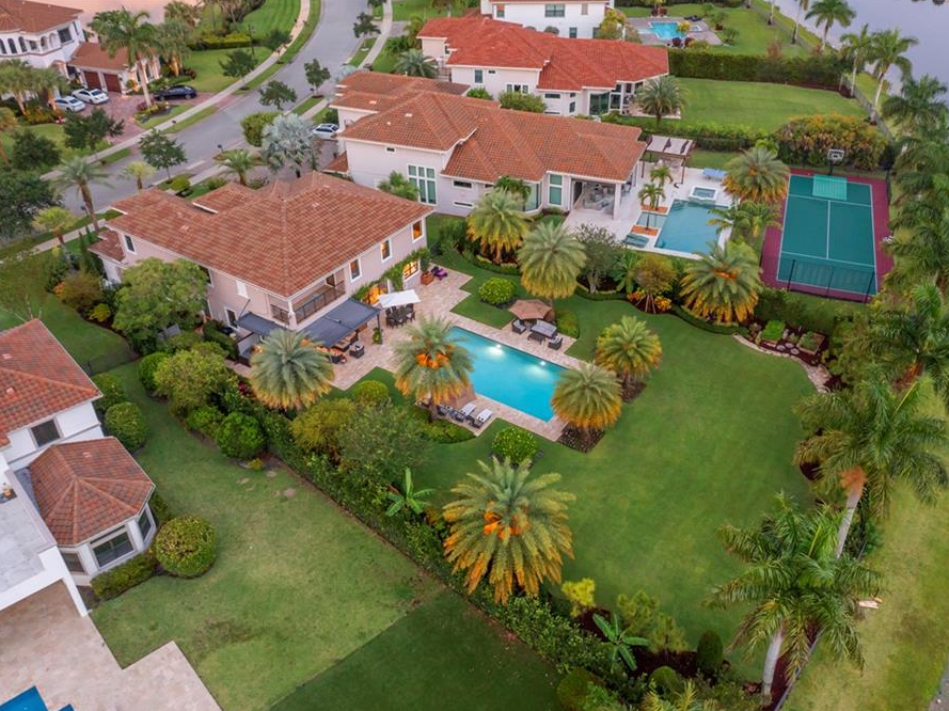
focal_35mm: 31
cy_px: 359
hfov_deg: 58.2
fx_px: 850
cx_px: 526
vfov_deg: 45.4
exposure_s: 1/50
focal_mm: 10.26
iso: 400
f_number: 3.2
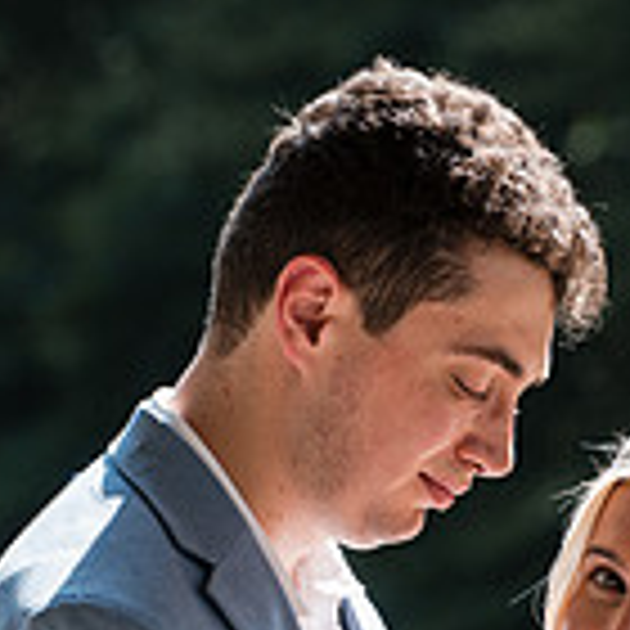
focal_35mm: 300
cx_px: 513
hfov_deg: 5.8
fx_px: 6177
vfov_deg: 5.8
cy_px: 828
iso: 100
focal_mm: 110
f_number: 4
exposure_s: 1/250
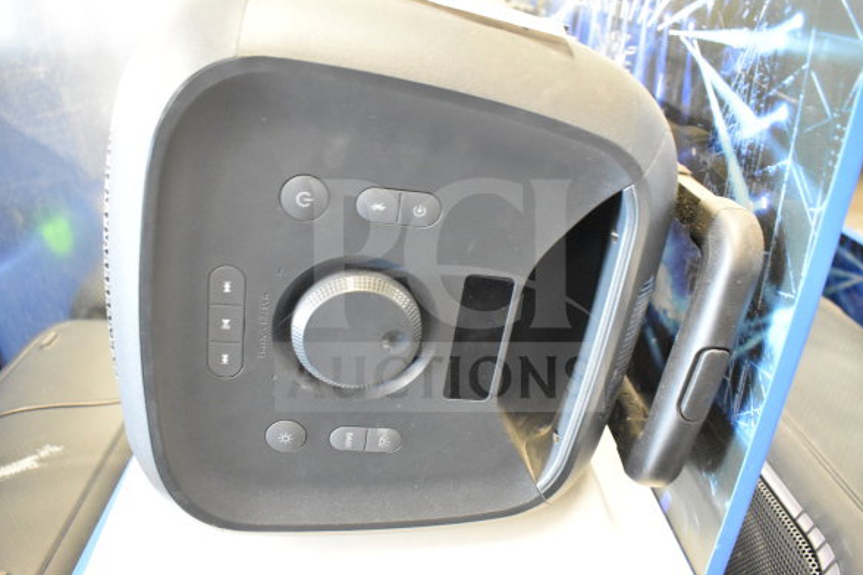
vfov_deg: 46.4
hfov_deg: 65.5
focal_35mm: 28
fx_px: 671
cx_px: 439
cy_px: 296
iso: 8000
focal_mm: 18
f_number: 3.5
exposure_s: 1/30
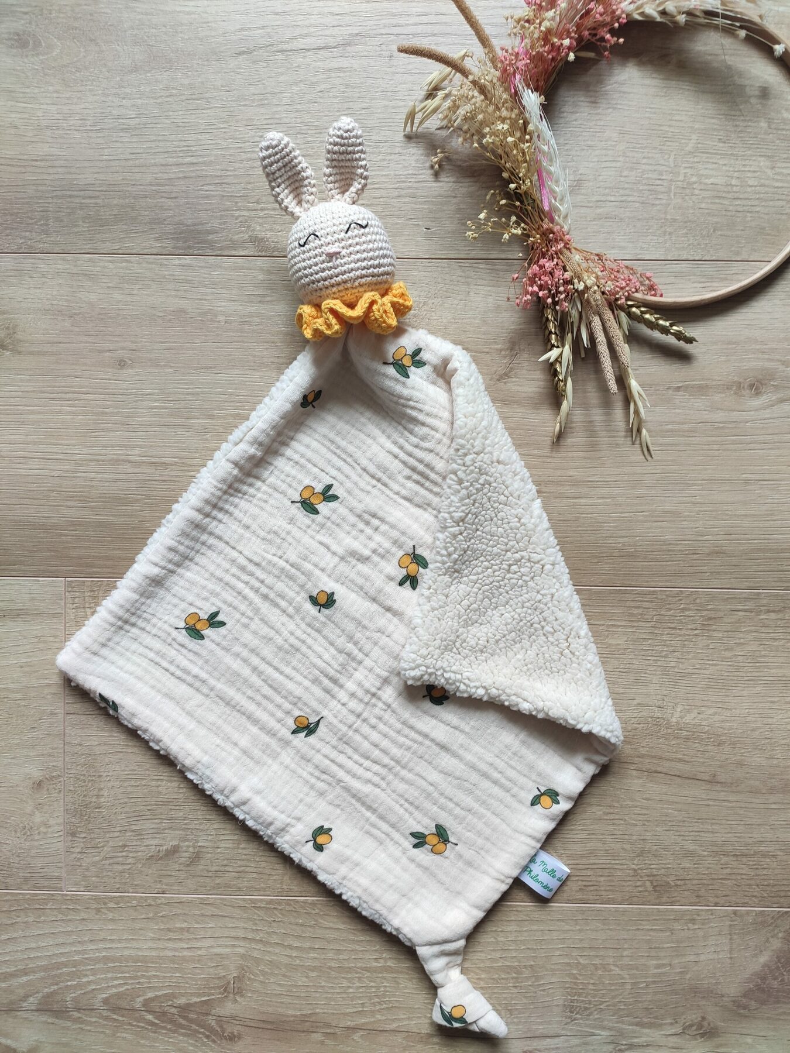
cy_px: 526
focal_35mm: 26
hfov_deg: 53.1
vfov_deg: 67.3
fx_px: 791
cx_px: 395
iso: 221
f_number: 1.75
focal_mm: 4.77
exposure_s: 1/50
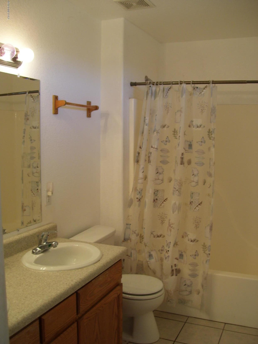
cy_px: 172
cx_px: 129
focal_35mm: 36
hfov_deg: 39.7
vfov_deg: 51.4
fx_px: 358
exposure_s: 1/45
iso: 80
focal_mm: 6
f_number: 2.7
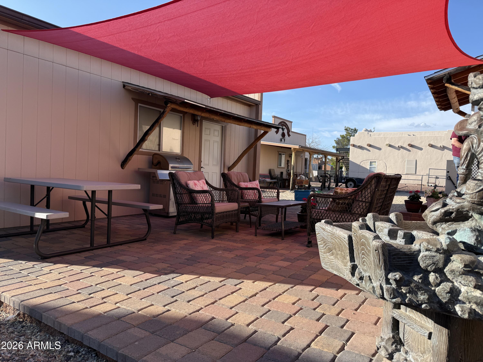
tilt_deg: -1.5
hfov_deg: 71.6
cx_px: 242
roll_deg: -2.2
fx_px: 335
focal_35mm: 24
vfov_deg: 56.8
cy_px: 181
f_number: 1.78
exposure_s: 1/1770
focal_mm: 6.76
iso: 80
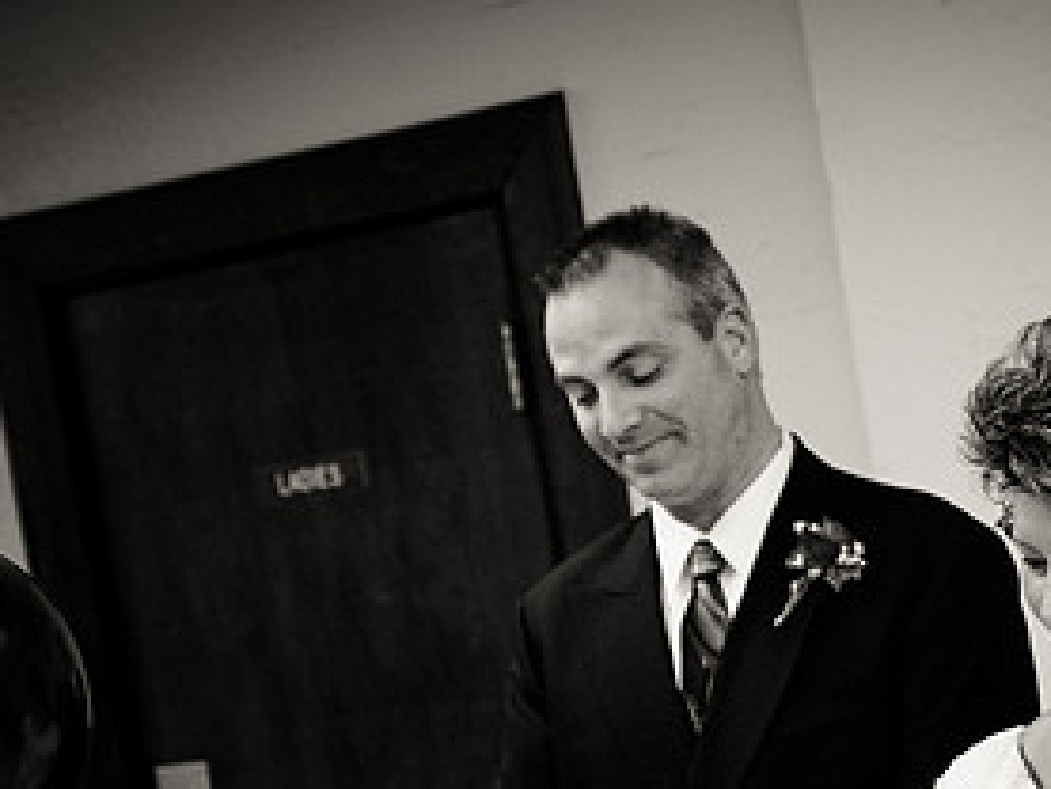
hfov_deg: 17.0
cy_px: 675
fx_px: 3493
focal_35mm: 115
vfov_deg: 12.8
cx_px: 766
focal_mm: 38
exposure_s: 1/40
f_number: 3.2
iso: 640
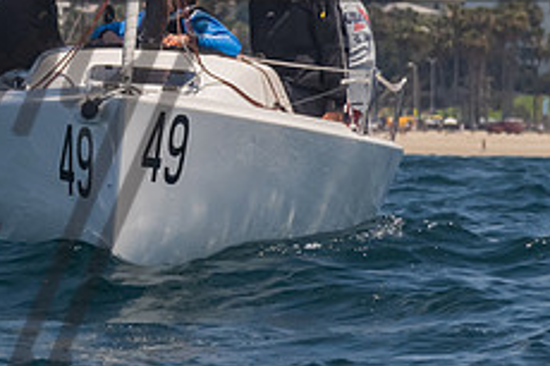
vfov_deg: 1.6
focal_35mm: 862
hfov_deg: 2.4
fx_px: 13160
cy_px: 54
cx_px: -70
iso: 640
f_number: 14
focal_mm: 210
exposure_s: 1/1000
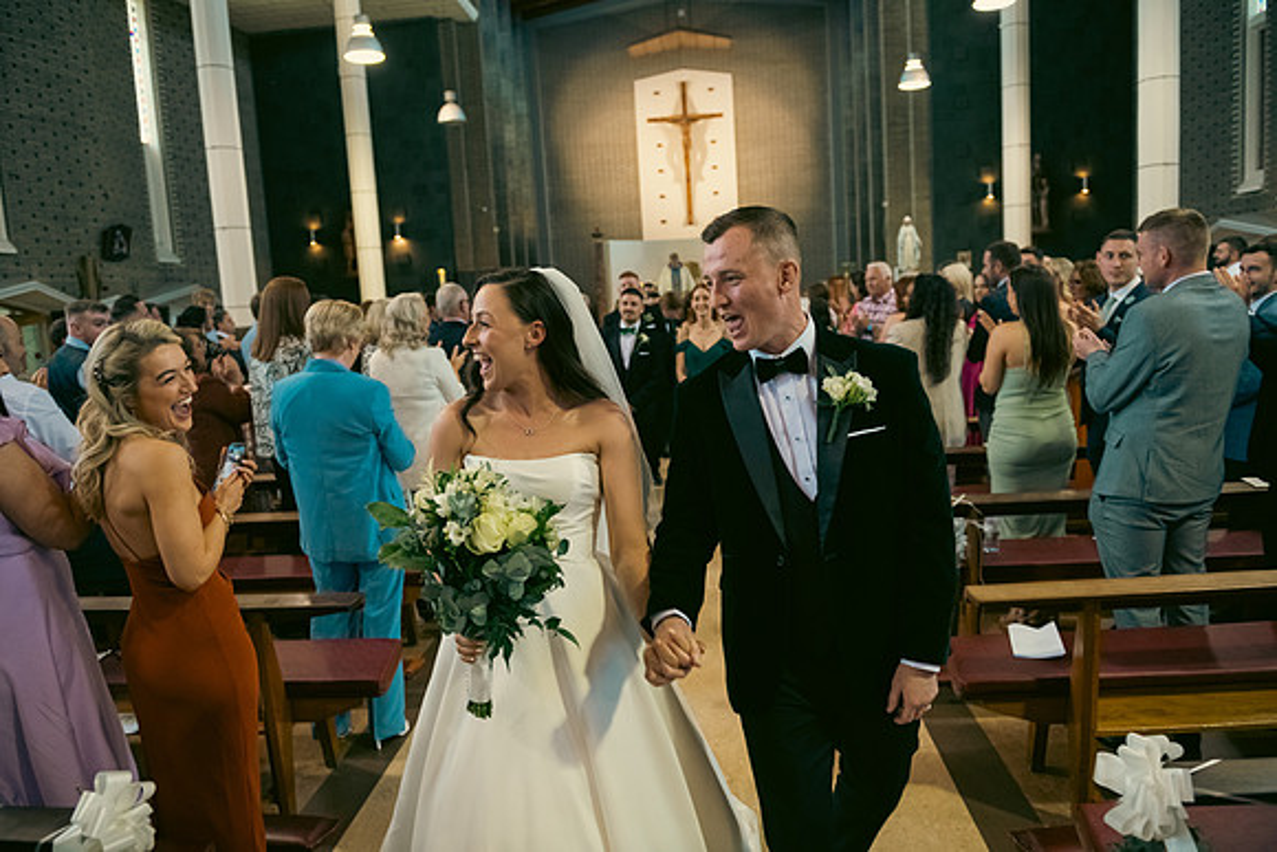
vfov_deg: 53.2
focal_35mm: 24
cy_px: 426
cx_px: 638
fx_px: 851
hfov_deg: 73.7
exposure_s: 1/160
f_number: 3.5
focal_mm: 24
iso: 1000
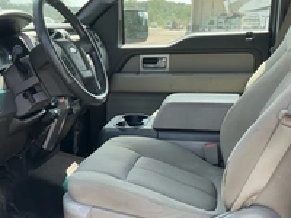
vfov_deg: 26.0
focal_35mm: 56
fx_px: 471
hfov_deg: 34.0
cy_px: 138
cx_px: 97
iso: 25
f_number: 1.8
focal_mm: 3
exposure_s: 1/232
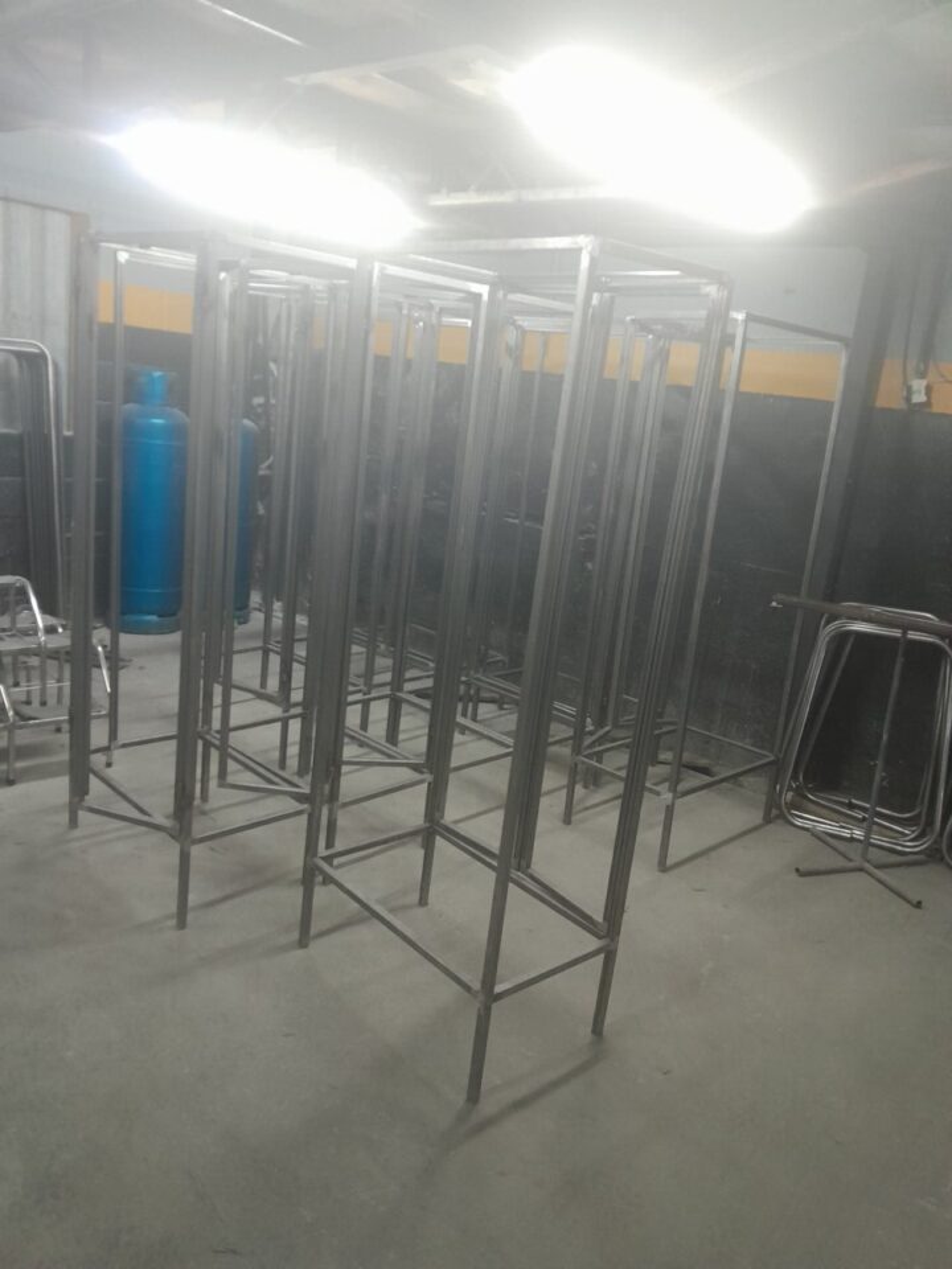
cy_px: 634
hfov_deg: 53.1
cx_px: 476
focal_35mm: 26
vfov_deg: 67.3
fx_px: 953
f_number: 1.8
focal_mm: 3.98
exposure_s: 1/30
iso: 500
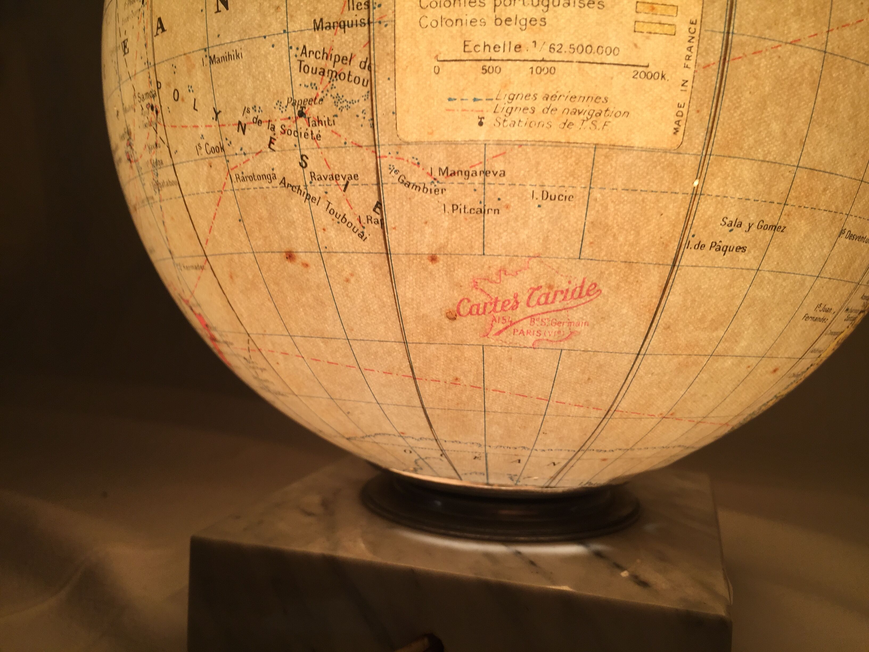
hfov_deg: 61.7
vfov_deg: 48.2
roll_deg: -1.5
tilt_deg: -5.0
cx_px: 434
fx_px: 728
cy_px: 326
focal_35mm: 29
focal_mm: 4.15
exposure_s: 1/50
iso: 40
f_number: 2.2
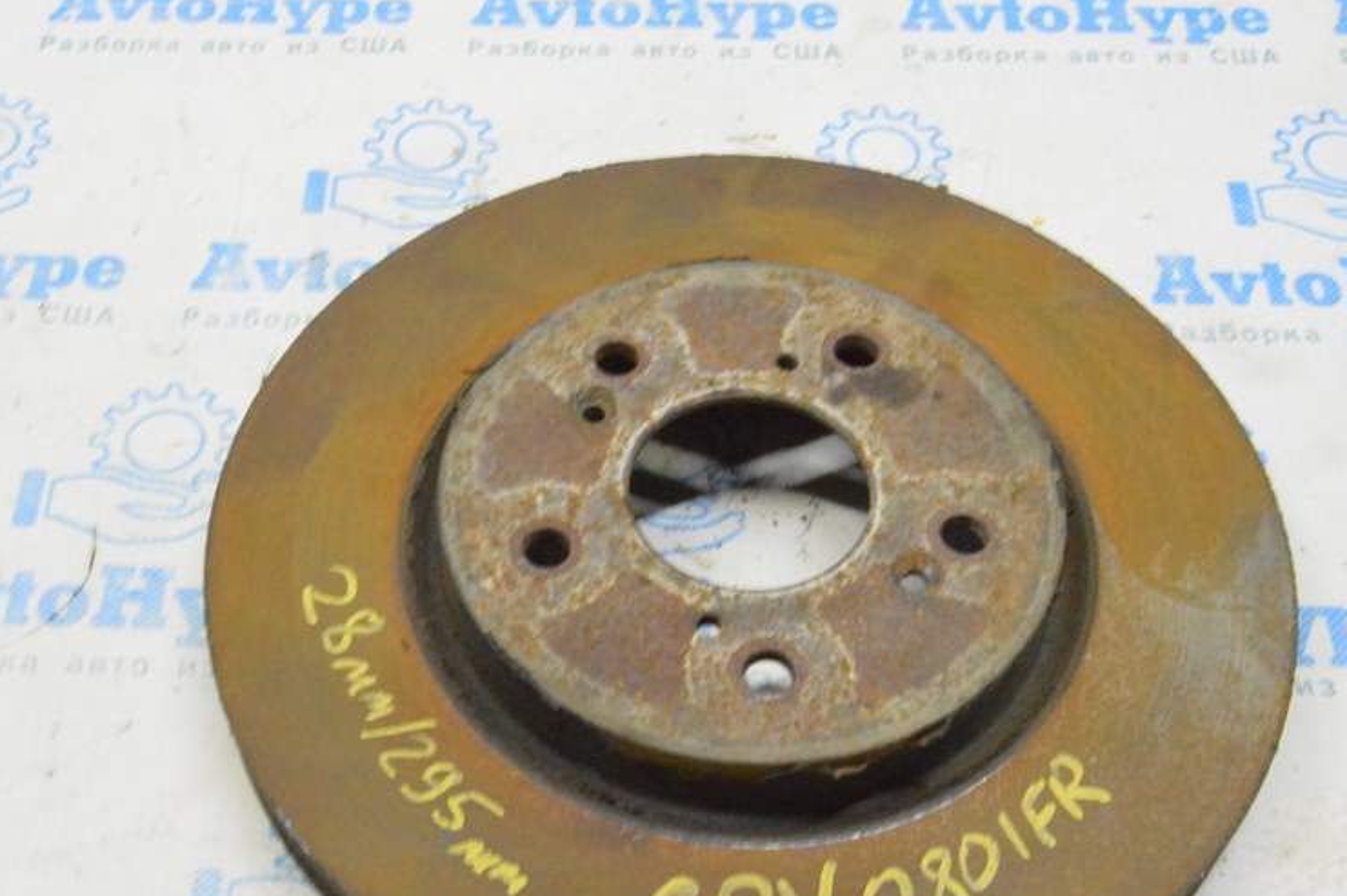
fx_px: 1783
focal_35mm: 48
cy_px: 573
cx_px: 576
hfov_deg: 41.3
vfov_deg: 28.1
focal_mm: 23
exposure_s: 1/15
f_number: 20
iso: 6400
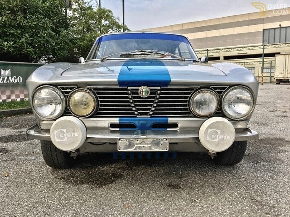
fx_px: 243
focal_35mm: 29
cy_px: 108
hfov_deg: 61.7
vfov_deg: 48.2
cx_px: 145
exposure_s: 1/469
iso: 25
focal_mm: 4.15
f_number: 2.2
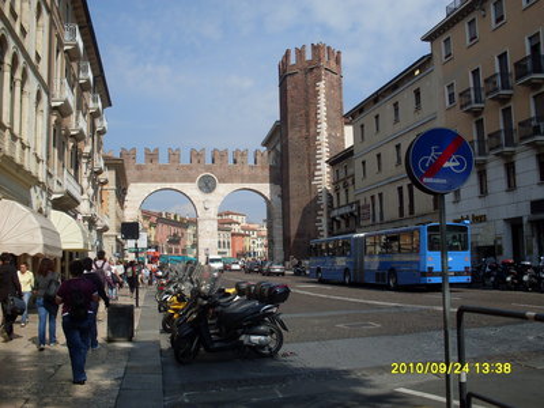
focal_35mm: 38
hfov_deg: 49.0
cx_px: 272
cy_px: 204
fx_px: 597
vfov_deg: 37.7
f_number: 8.4
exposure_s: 1/350
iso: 80
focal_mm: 6.3
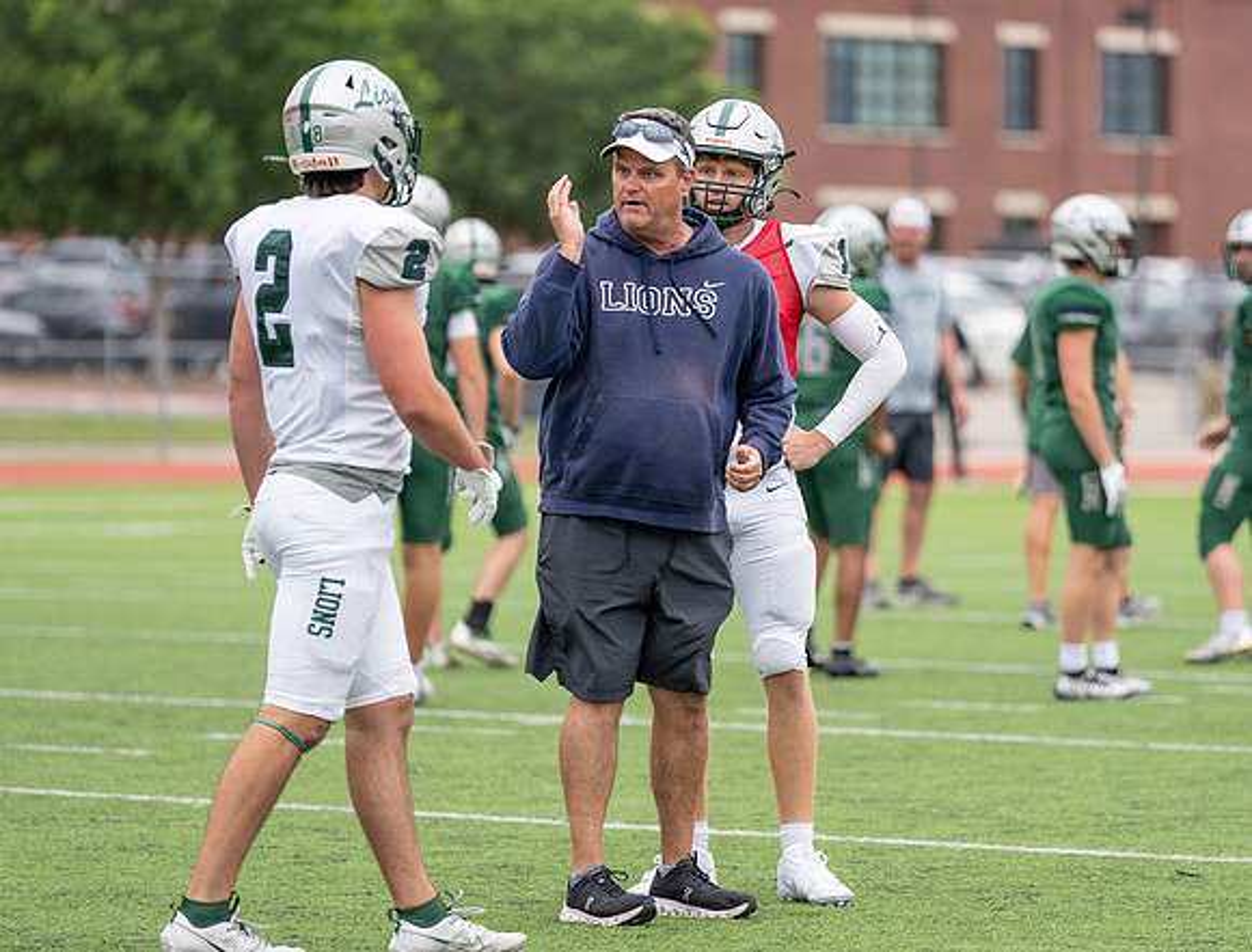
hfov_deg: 8.7
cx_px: 683
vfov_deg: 6.6
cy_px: 405
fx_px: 8214
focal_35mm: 226
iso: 250
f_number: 2.8
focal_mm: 178
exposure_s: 1/1250
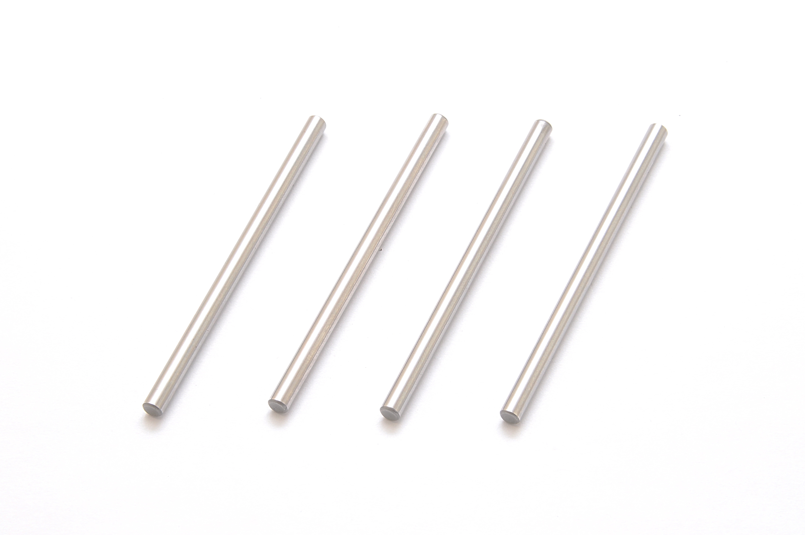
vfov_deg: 11.4
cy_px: 268
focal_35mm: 120
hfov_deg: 17.1
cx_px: 402
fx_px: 2680
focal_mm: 80
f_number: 22
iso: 400
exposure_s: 1/60
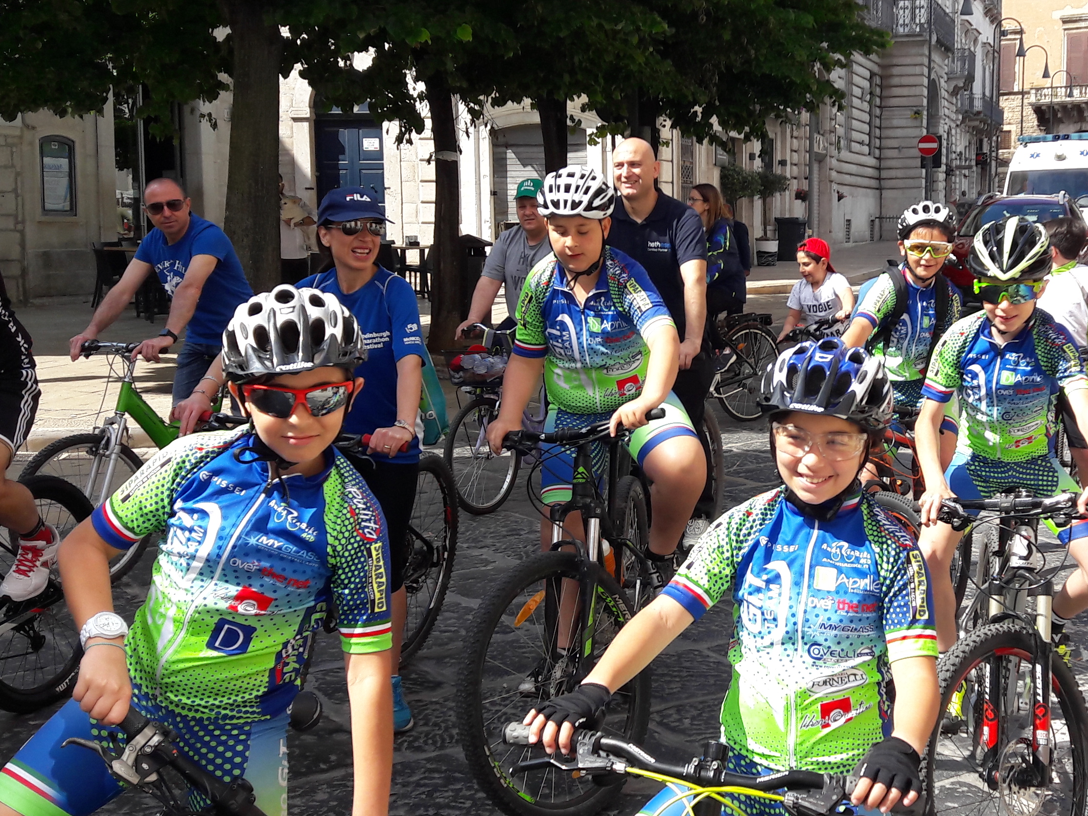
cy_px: 362
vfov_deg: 28.0
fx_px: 1634
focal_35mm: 52
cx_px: 687
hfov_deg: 36.6
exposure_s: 1/927
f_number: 1.9
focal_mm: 3.7
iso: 40
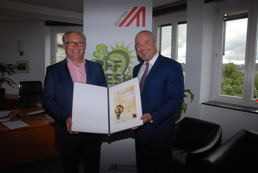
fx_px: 194
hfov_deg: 67.3
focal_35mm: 27
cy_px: 86
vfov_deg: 48.1
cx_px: 129
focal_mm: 18
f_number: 8
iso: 320
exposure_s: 1/125
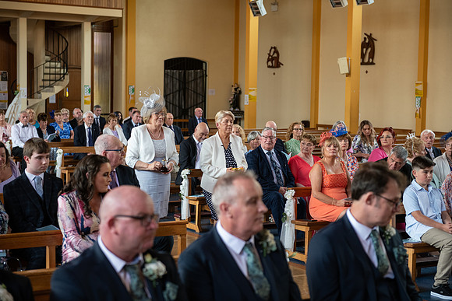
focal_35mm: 70
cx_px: 226
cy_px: 150
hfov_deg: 28.8
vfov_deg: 19.5
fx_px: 879
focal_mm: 70
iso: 640
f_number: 3.5
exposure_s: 1/160
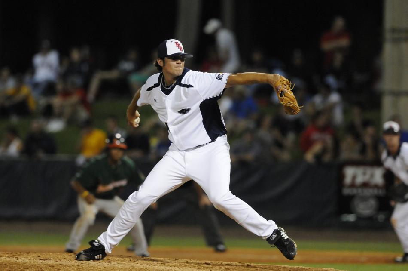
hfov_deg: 4.6
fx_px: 5091
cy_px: 136
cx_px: 204
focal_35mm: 450
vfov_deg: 3.0
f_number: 2.8
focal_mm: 300
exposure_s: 1/500
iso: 3200
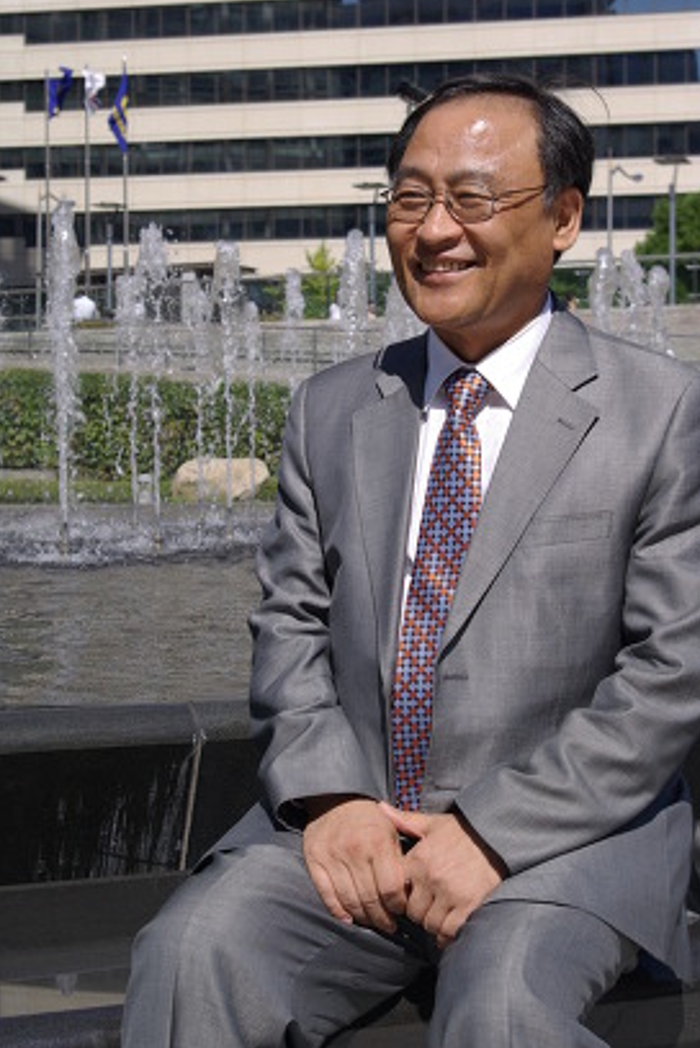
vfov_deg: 30.0
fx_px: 1951
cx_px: 306
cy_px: 453
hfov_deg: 20.3
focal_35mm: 67
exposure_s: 1/250
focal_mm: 38
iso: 100
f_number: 8
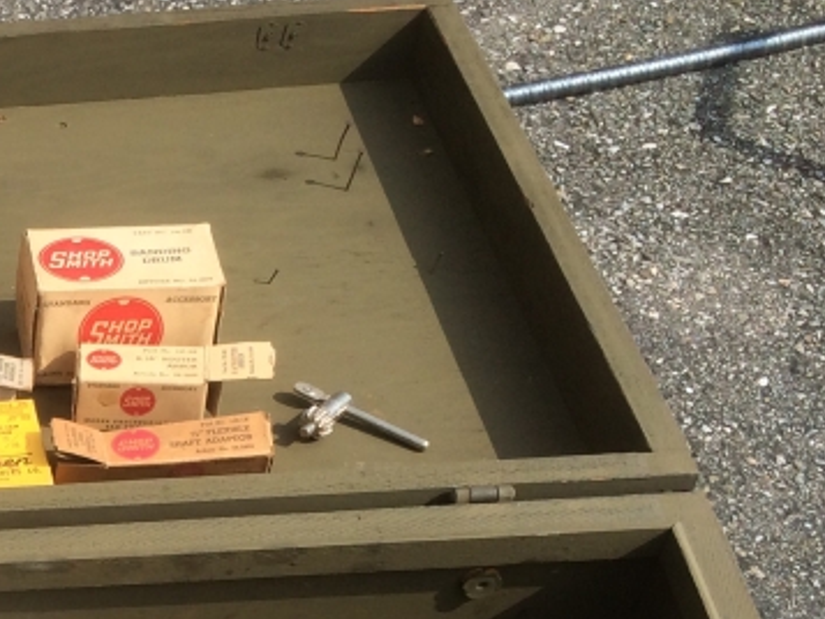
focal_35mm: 86
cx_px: -293
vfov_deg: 16.3
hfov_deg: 20.5
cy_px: 795
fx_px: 2050
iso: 32
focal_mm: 4.12
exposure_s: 1/1709
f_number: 2.2
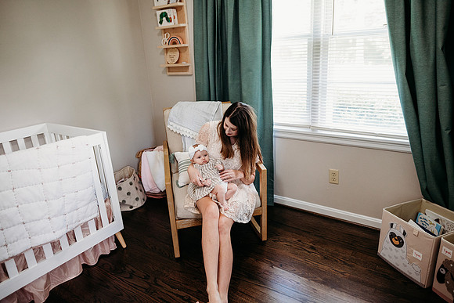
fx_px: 303
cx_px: 227
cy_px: 152
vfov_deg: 53.2
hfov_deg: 73.7
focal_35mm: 24
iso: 1600
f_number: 2.5
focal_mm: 24
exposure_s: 1/200
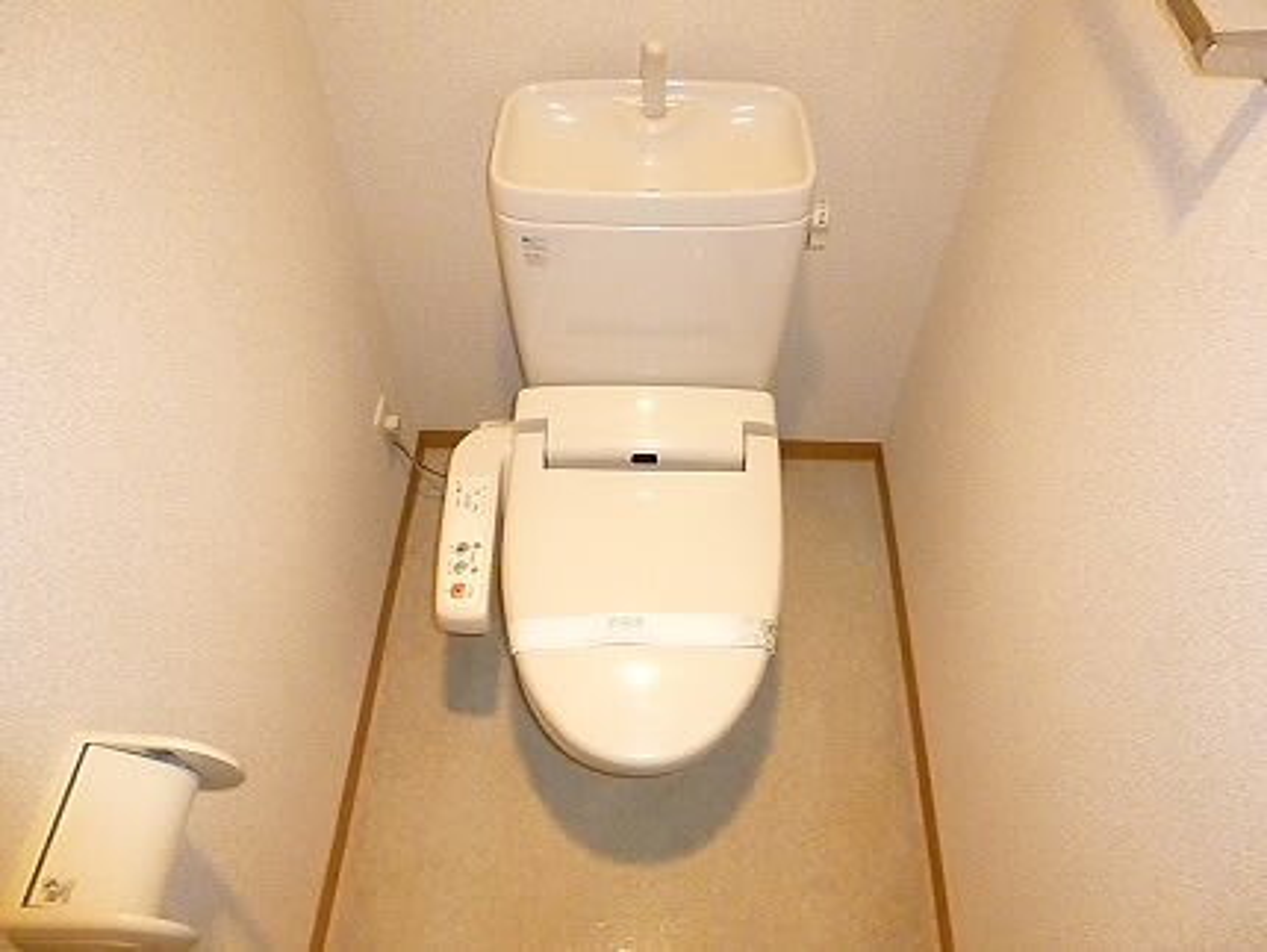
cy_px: 476
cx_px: 634
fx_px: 916
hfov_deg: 69.4
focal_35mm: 25
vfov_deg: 54.9
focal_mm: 4.5
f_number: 3.1
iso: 1600
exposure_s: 1/100
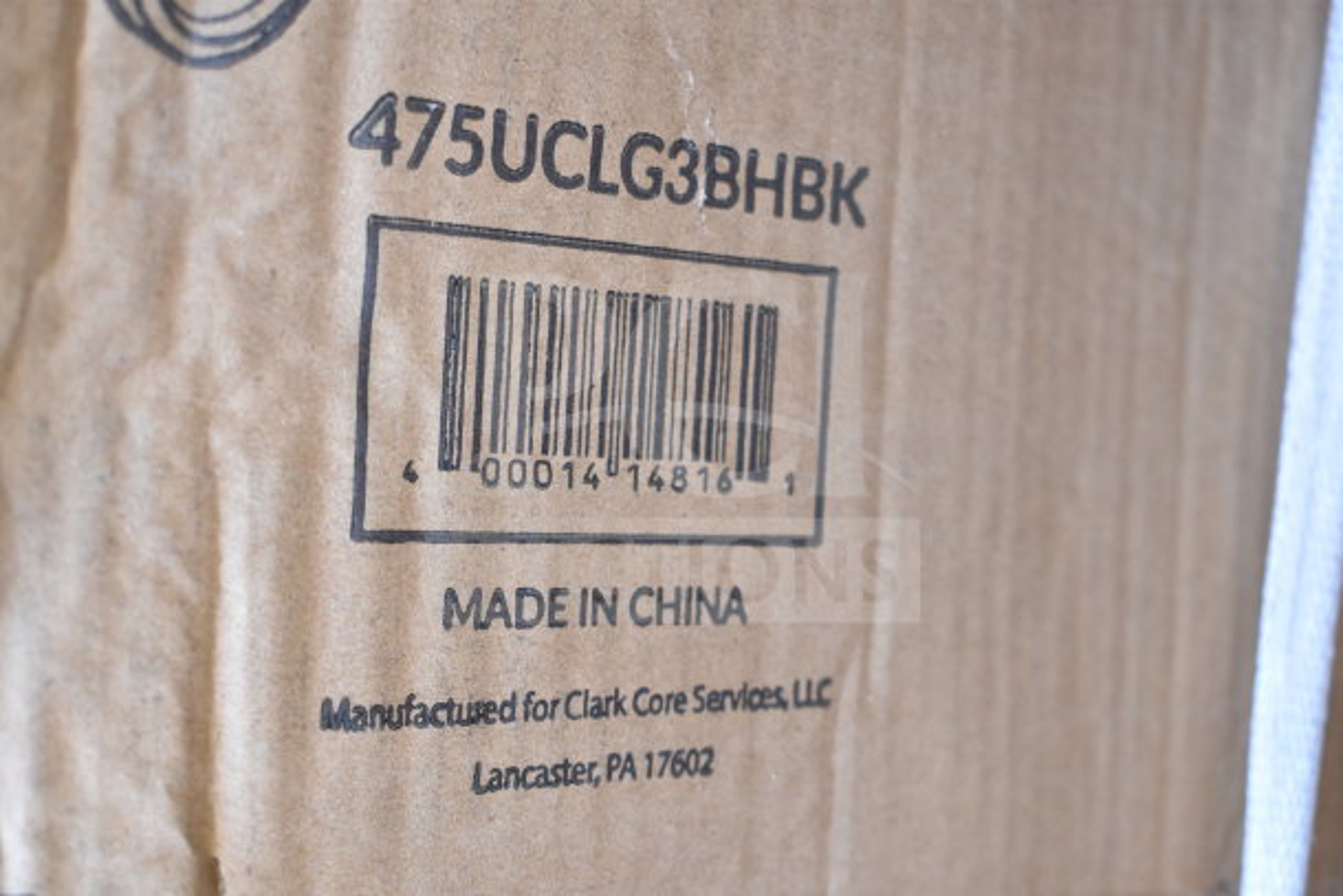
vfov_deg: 25.1
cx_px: 672
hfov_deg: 36.9
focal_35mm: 54
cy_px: 448
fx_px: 2015
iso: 800
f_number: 4.8
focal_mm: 36
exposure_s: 1/60
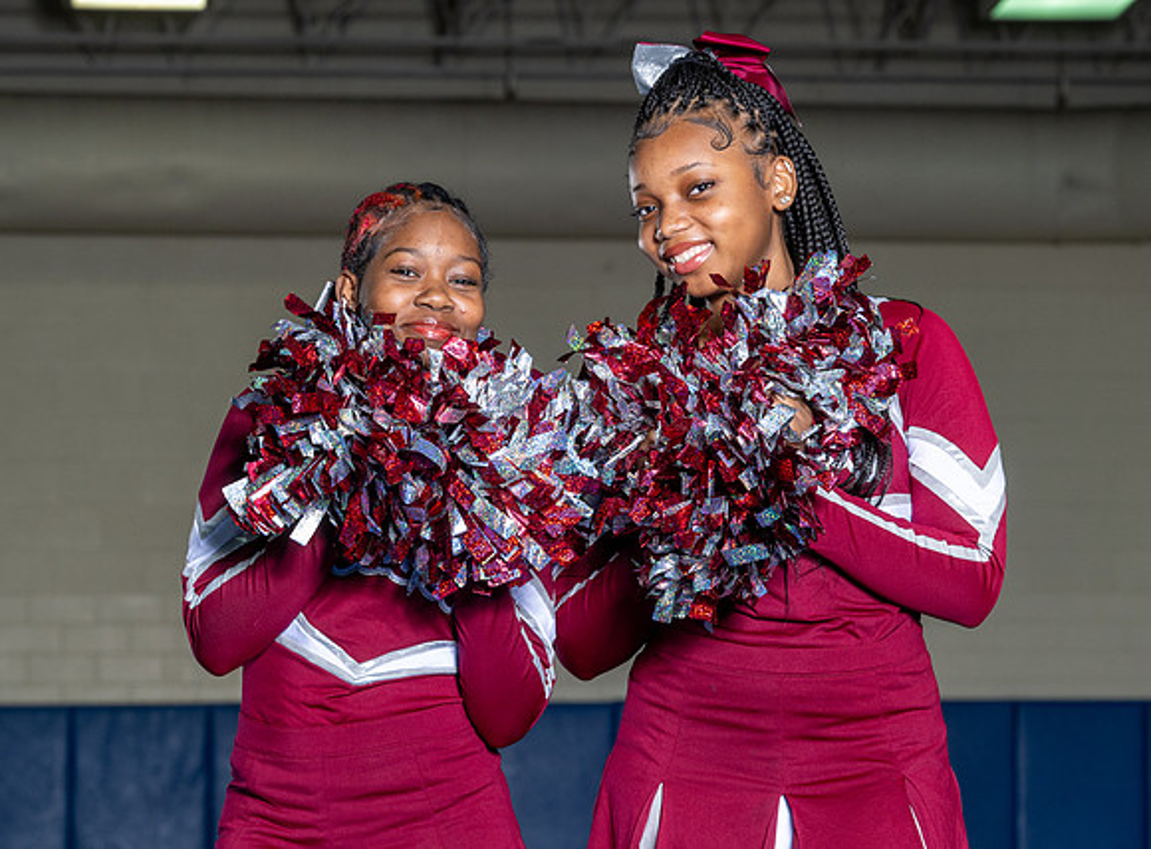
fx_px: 4819
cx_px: 673
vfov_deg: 10.1
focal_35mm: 146
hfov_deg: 13.6
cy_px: 470
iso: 320
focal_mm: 87
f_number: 6.3
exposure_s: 1/125
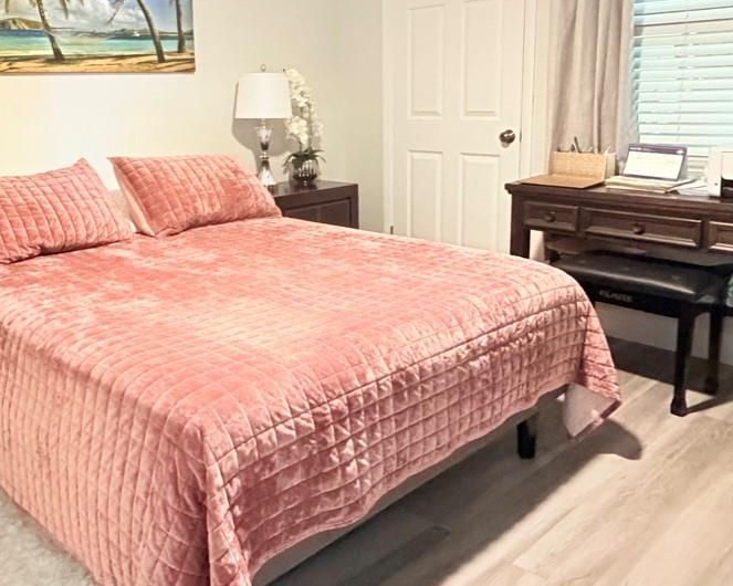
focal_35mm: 33
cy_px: 231
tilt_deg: -11.0
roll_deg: +2.8
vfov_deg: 44.3
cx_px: 274
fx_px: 716
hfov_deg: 53.6
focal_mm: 2.22
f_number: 2.2
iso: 1000
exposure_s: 1/60
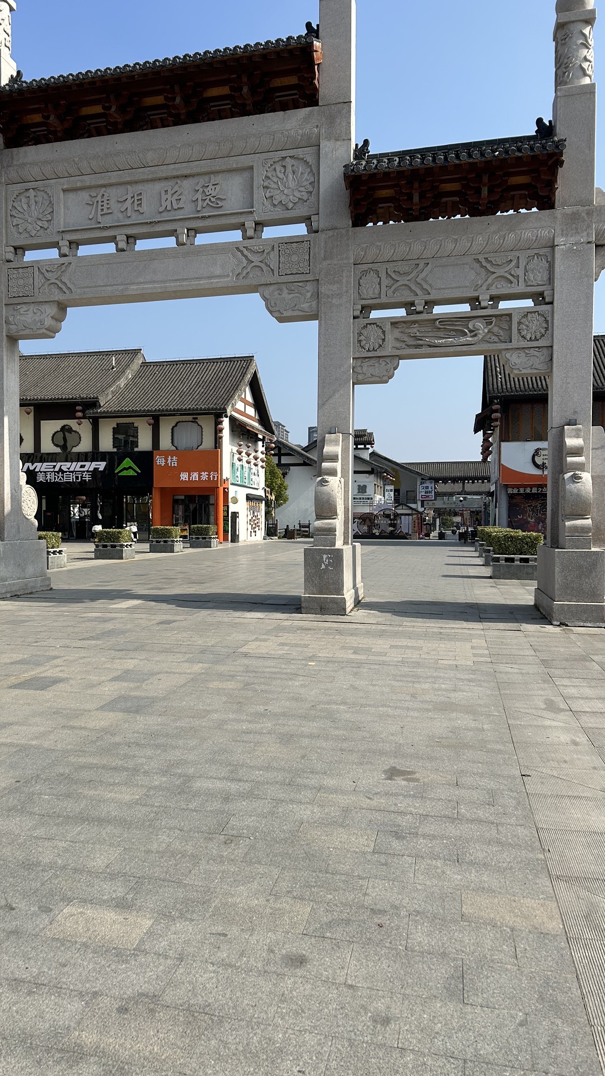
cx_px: 208
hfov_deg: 39.8
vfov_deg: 66.1
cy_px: 535
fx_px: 827
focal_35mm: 29
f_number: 1.5
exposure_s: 1/4831
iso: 50
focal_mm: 5.7
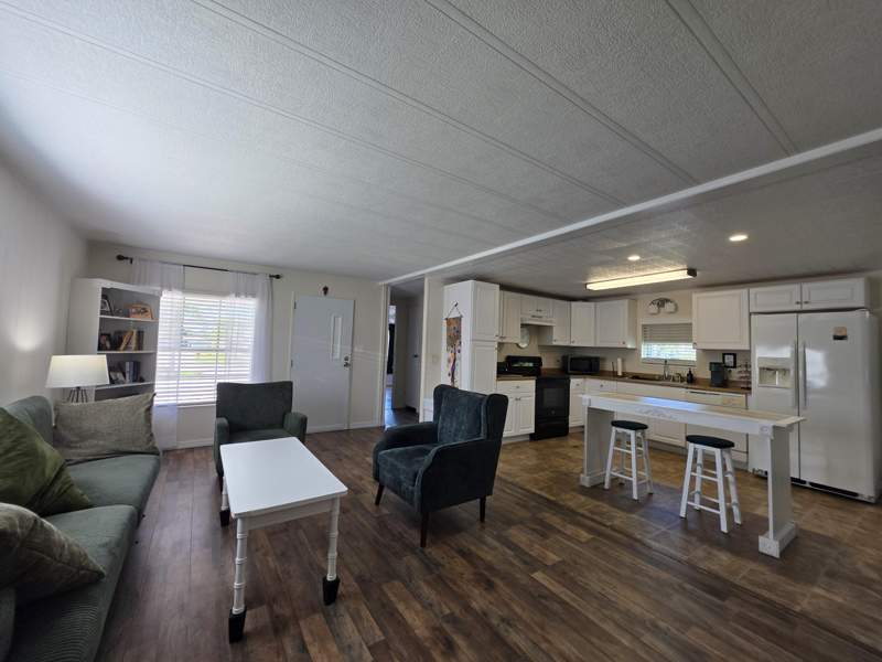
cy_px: 331
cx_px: 441
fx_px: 331
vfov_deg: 89.9
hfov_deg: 106.2
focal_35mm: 13
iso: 50
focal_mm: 2.2
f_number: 1.9
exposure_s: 1/120
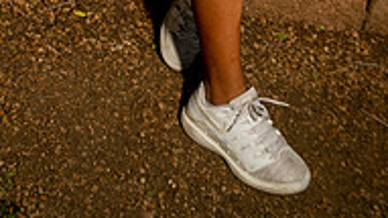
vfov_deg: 11.4
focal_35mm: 94
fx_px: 966
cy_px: -236
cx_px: 175
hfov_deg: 22.7
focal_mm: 38
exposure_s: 1/250
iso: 125
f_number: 4.5
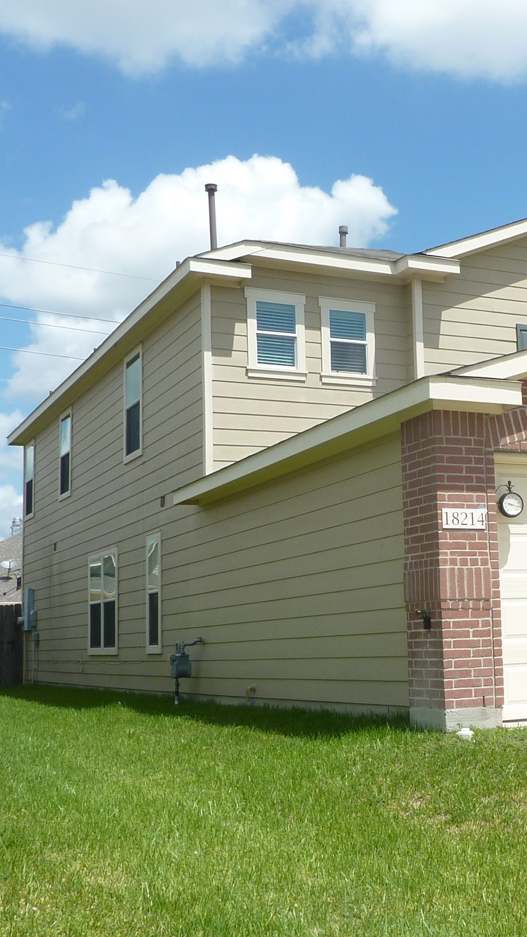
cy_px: 473
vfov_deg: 43.7
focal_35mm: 47
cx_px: 504
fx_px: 1167
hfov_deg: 24.5
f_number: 4.5
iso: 80
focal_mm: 4.1
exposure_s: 1/500
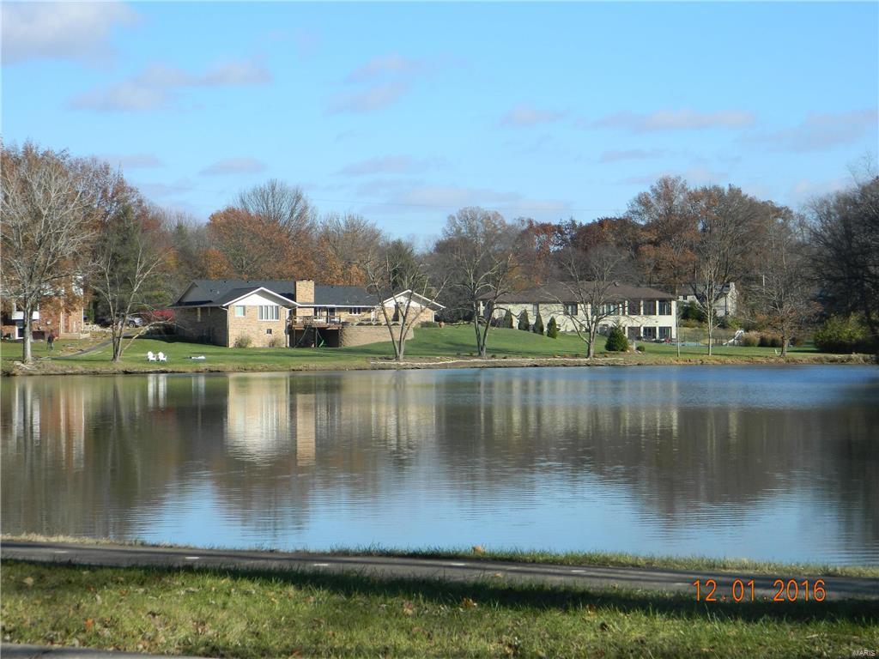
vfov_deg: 17.6
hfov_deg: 23.3
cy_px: 330
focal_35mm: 84
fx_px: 2133
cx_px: 440
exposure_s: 1/500
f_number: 4.2
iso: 80
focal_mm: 15.1
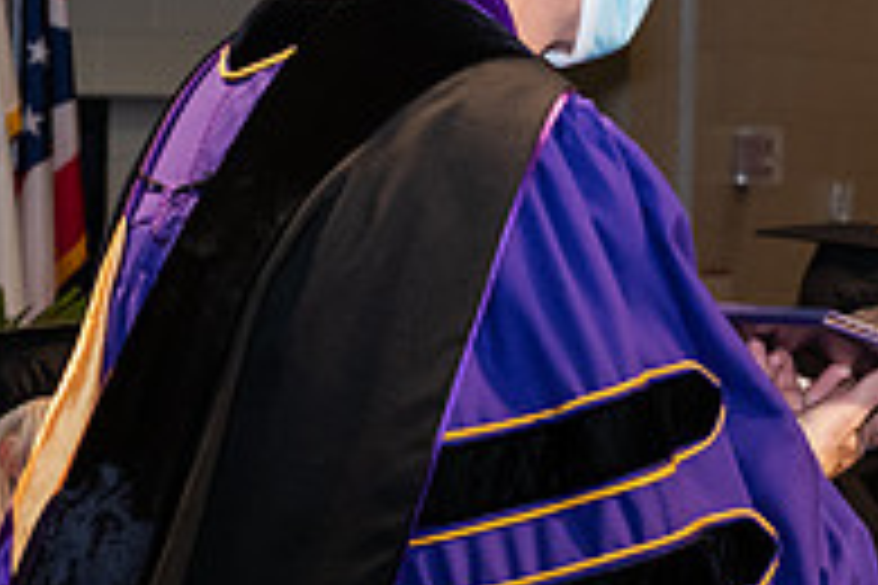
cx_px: 873
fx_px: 4487
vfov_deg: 7.5
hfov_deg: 11.1
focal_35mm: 184
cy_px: 286
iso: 1600
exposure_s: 1/200
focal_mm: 62
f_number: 6.3
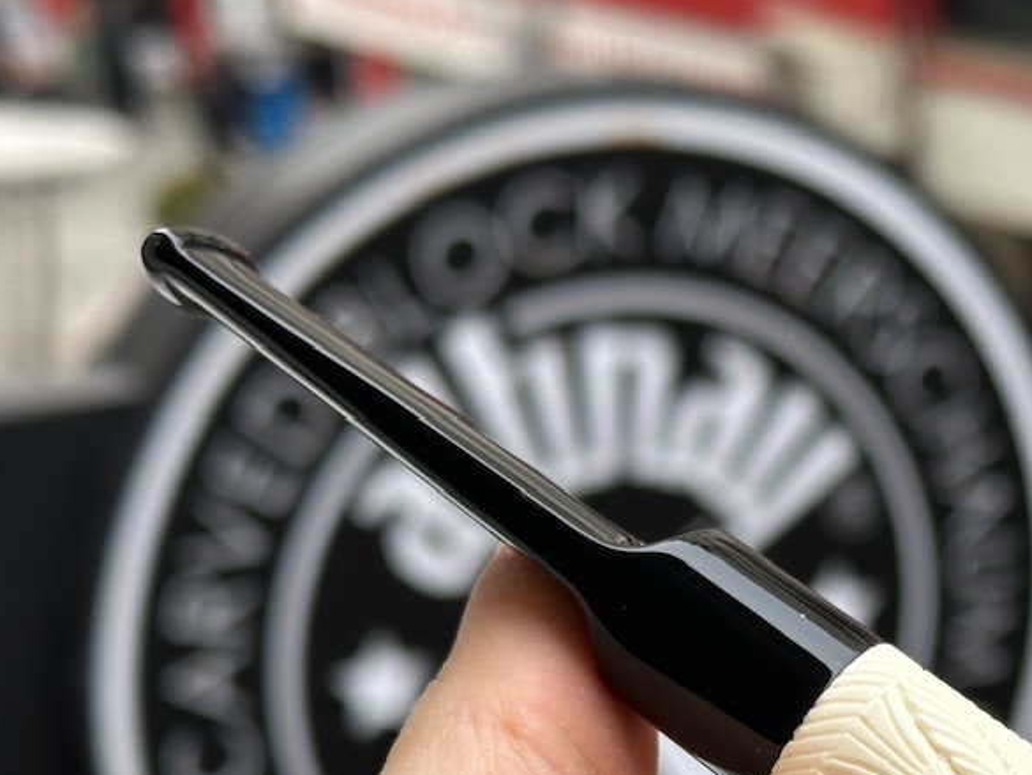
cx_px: 979
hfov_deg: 18.3
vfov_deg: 13.9
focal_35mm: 105
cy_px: 771
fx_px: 3131
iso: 64
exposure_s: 1/297
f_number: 1.78
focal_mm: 6.86
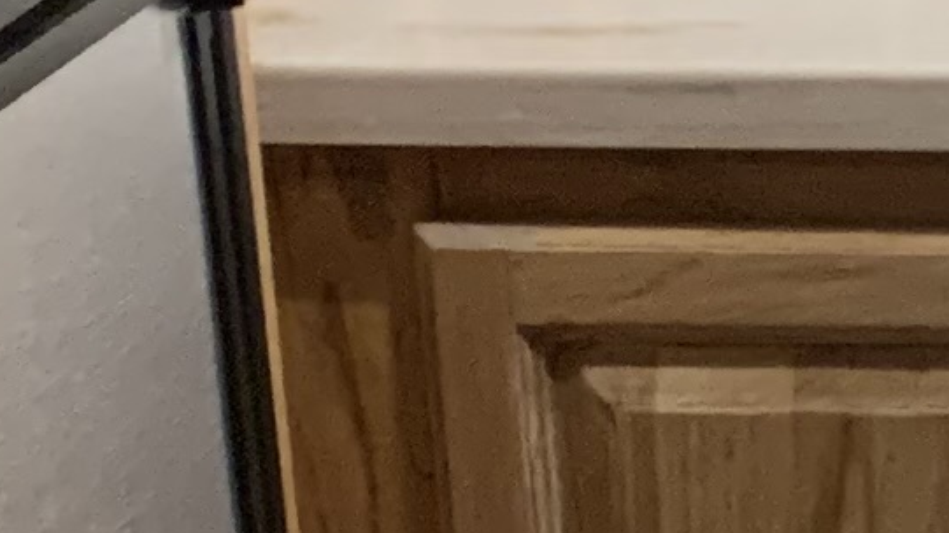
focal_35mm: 211
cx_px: 2333
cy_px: 165
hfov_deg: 9.1
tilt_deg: -15.6
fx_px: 5308
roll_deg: -0.8
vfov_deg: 5.7
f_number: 1.8
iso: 400
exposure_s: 1/60
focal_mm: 4.25
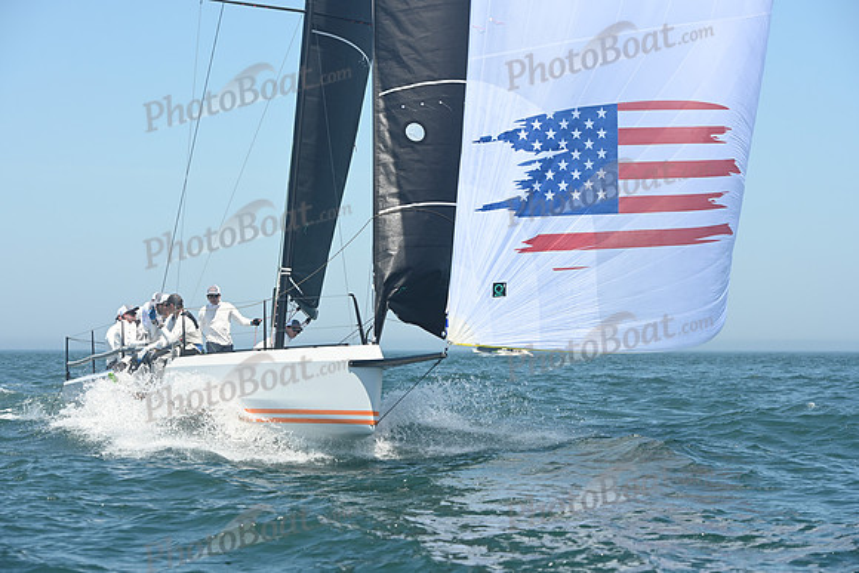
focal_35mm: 110
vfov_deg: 12.5
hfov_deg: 18.6
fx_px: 2625
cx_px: 430
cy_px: 286
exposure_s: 1/1000
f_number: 6.3
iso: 320
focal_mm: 110
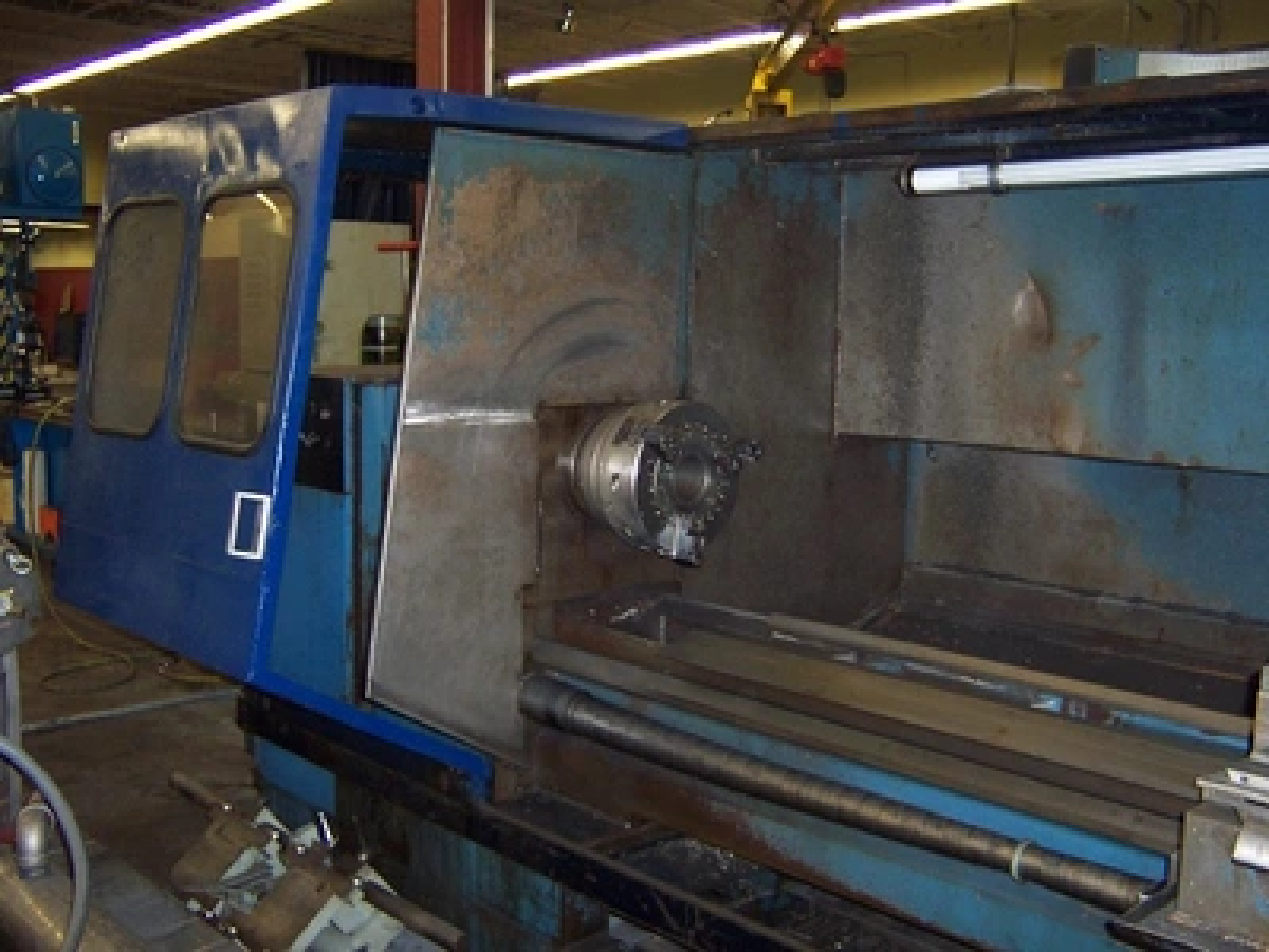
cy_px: 476
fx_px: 1320
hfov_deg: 51.4
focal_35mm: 36
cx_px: 634
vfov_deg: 39.7
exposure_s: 1/60
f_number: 2.4
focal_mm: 5.6
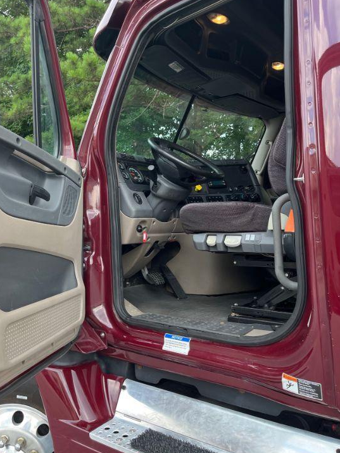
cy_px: 193
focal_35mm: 31
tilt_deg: +2.7
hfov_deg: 45.2
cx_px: 139
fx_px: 406
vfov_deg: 58.1
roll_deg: +1.6
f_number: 1.6
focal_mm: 5.1
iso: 50
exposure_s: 1/172
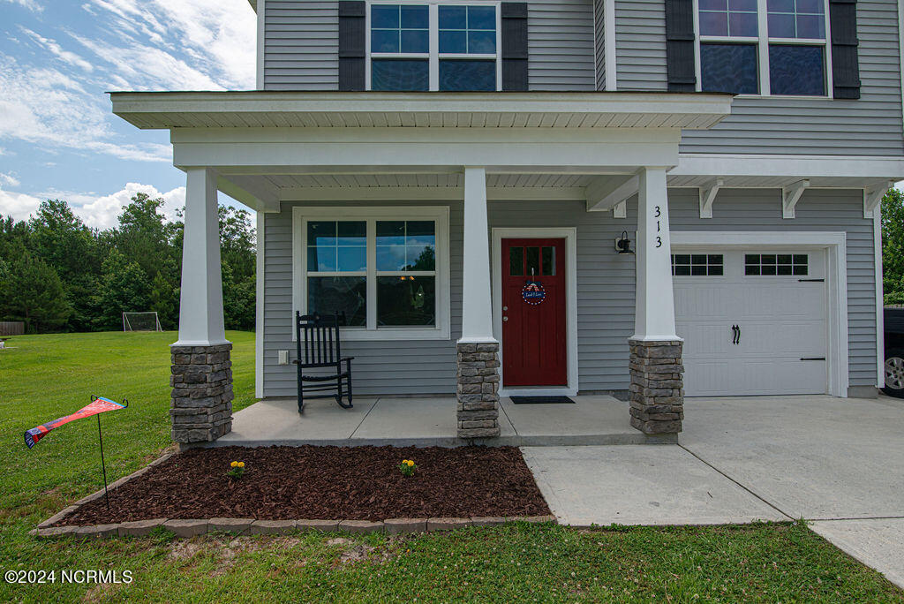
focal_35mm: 17
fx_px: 437
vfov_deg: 69.3
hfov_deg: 92.0
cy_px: 304
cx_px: 459
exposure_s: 1/1600
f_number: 7.1
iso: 320
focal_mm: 16
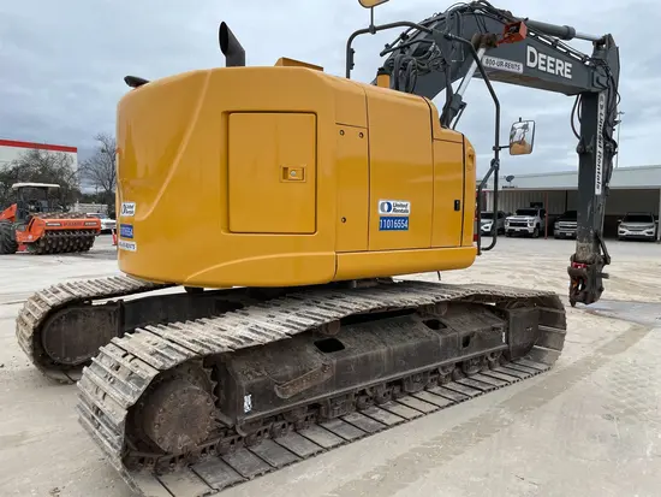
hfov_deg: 67.3
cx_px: 330
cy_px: 248
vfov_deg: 53.1
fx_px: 497
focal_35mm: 26
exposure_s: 1/1825
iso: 32
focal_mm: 4.2
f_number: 1.6
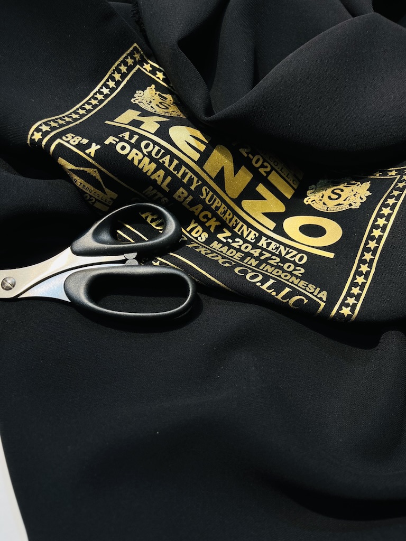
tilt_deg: -61.8
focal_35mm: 26
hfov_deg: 53.1
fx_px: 407
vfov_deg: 67.3
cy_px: 270
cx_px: 203
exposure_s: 1/100
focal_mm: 5.1
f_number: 1.6
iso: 50
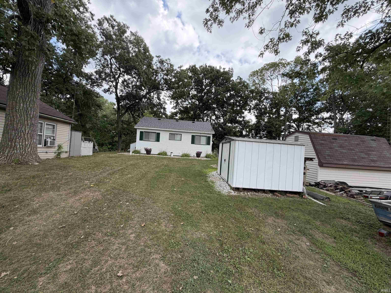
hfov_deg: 102.1
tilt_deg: +2.9
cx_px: 196
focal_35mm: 14
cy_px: 146
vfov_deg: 85.7
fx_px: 158
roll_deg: -5.4
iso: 40
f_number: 2.2
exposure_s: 1/502
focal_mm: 2.22
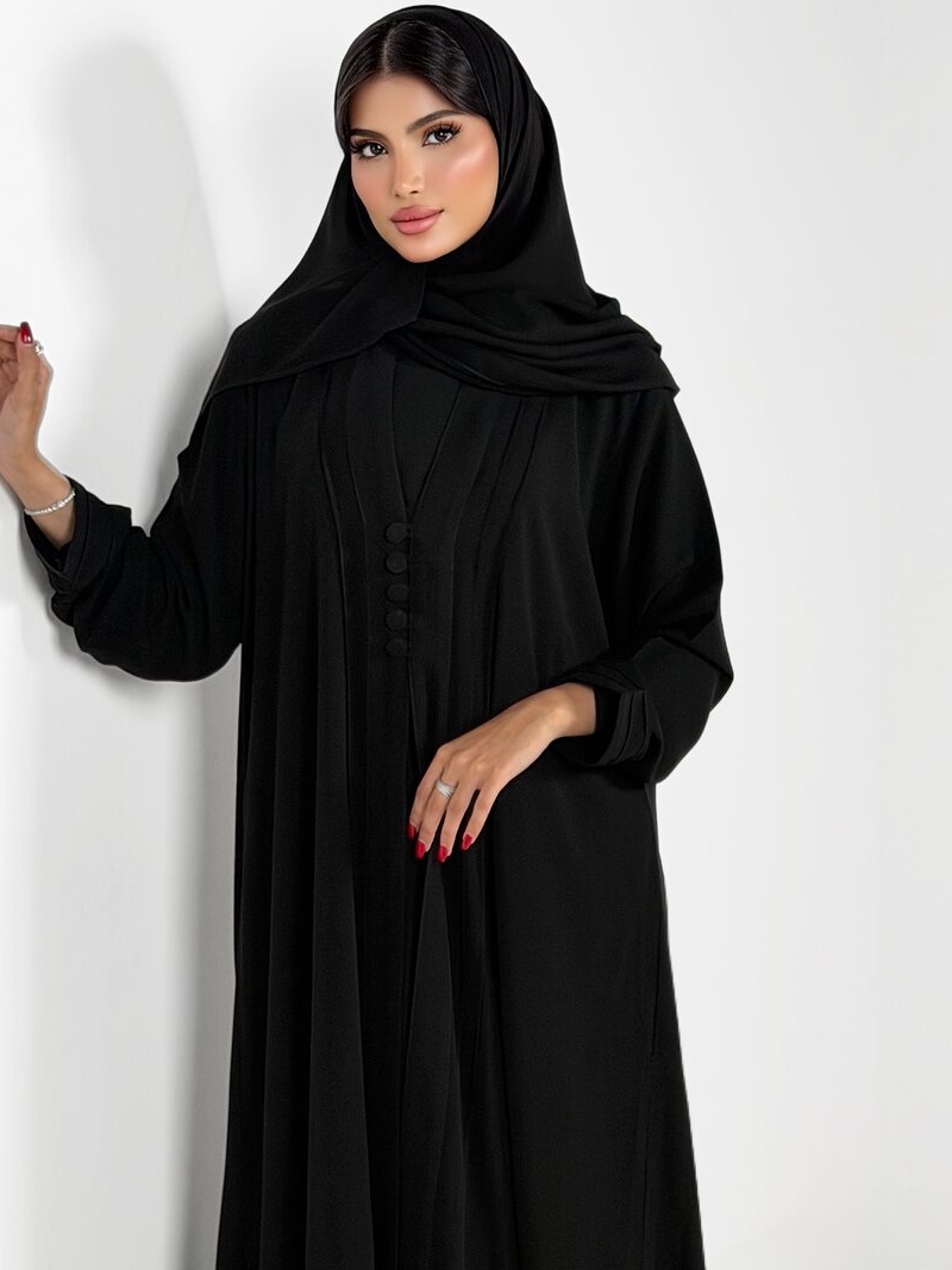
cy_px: 959
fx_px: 3301
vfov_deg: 21.6
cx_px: 488
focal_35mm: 90
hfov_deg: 16.4
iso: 50
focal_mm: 6.76
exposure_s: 1/121
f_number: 1.78
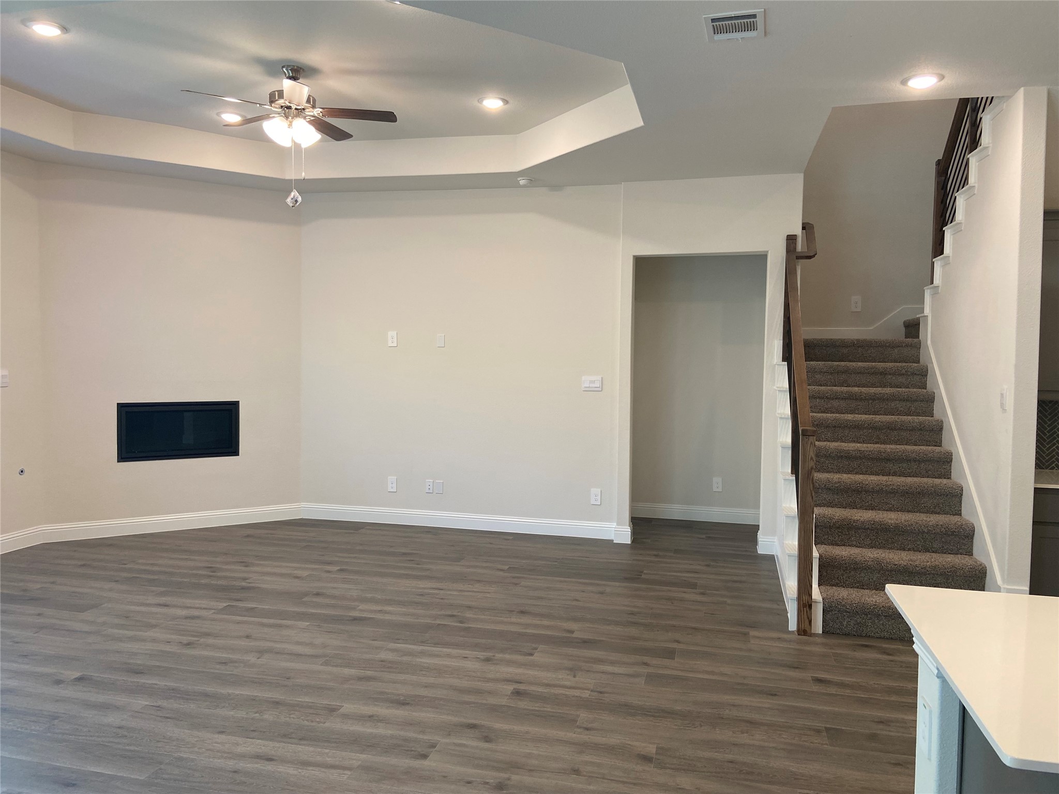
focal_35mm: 26
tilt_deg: -3.6
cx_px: 530
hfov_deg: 67.3
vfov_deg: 53.1
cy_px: 397
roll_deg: -0.9
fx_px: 795
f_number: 1.8
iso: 80
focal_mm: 4.25
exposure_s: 1/60
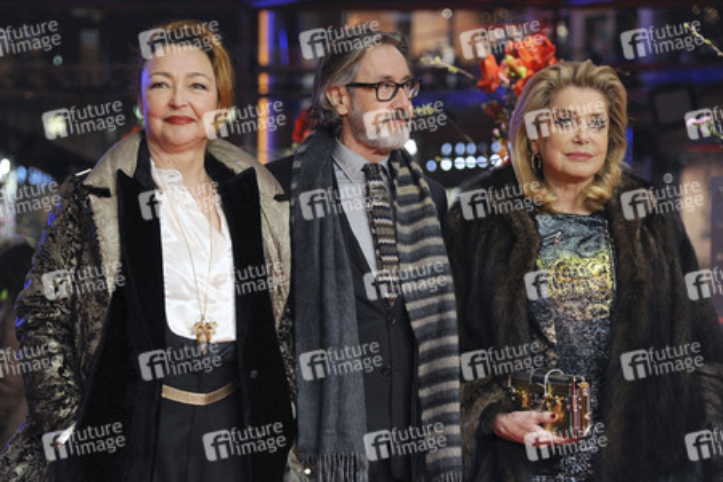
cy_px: 241
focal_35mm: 92
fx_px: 1848
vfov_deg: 14.9
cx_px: 362
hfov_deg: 22.1
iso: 1600
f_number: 4
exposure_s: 1/100
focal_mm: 92
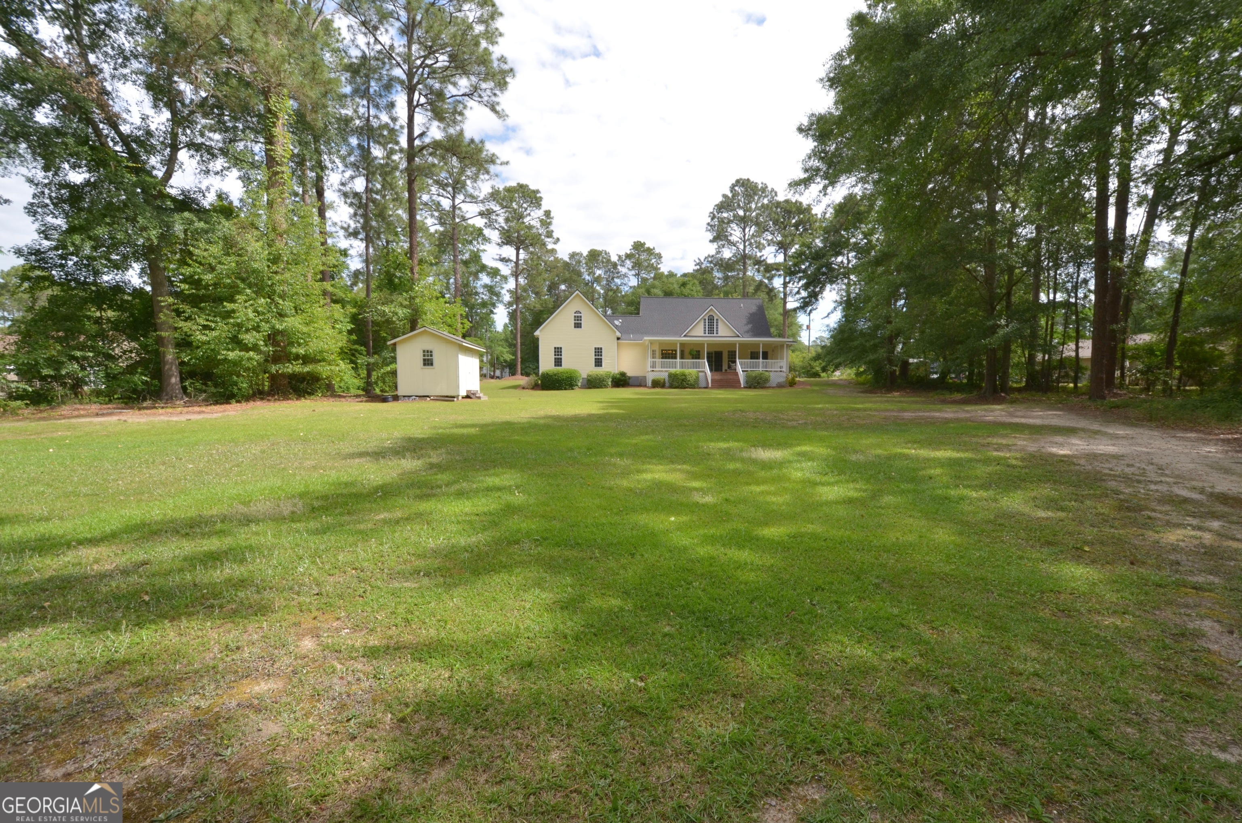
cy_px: 412
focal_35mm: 15
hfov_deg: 100.5
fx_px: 516
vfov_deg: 77.1
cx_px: 621
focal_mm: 10
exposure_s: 1/200
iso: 200
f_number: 9
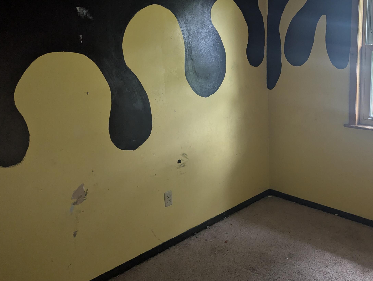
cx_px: 232
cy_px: 122
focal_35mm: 33
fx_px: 356
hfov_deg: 54.7
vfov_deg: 42.9
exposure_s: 1/98.4
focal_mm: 6.81
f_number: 1.85
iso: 252
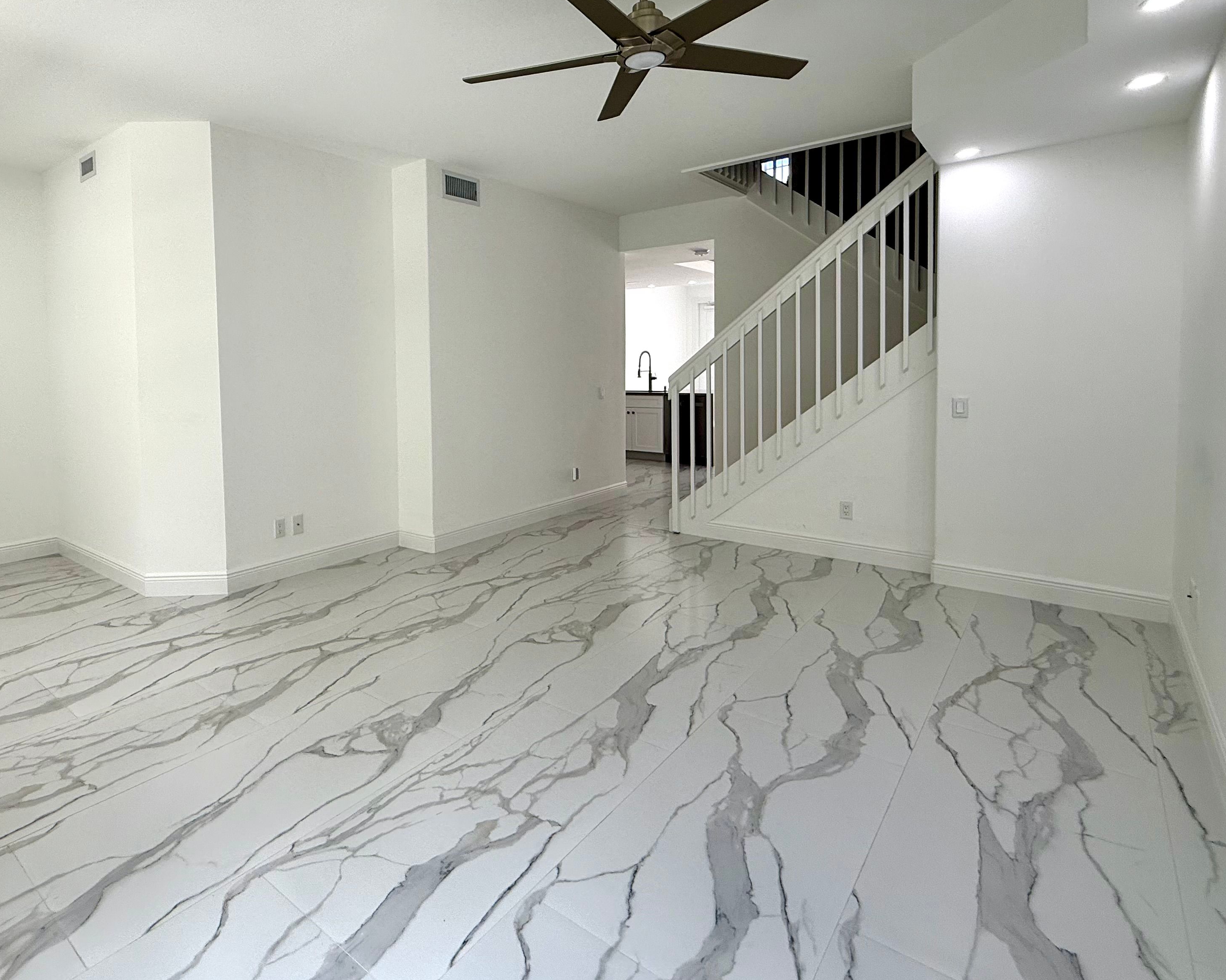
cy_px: 398
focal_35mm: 19
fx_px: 689
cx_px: 479
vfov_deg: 70.2
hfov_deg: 82.1
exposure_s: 1/151
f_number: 2.2
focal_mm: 2.22
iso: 50
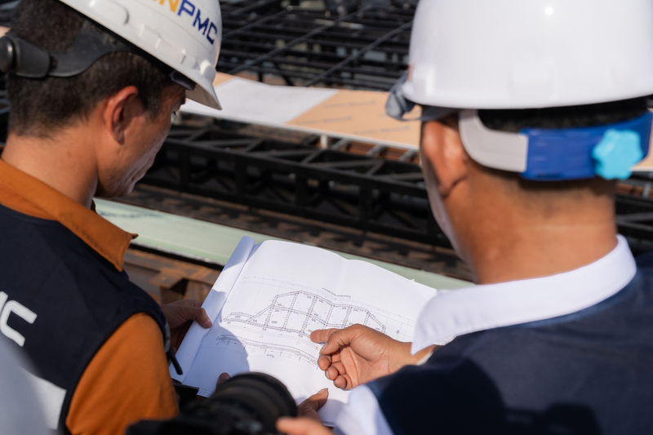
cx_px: 326
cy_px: 218
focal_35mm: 43
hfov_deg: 45.3
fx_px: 783
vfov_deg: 31.0
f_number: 4.5
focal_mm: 43.2
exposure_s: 1/5000
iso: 320
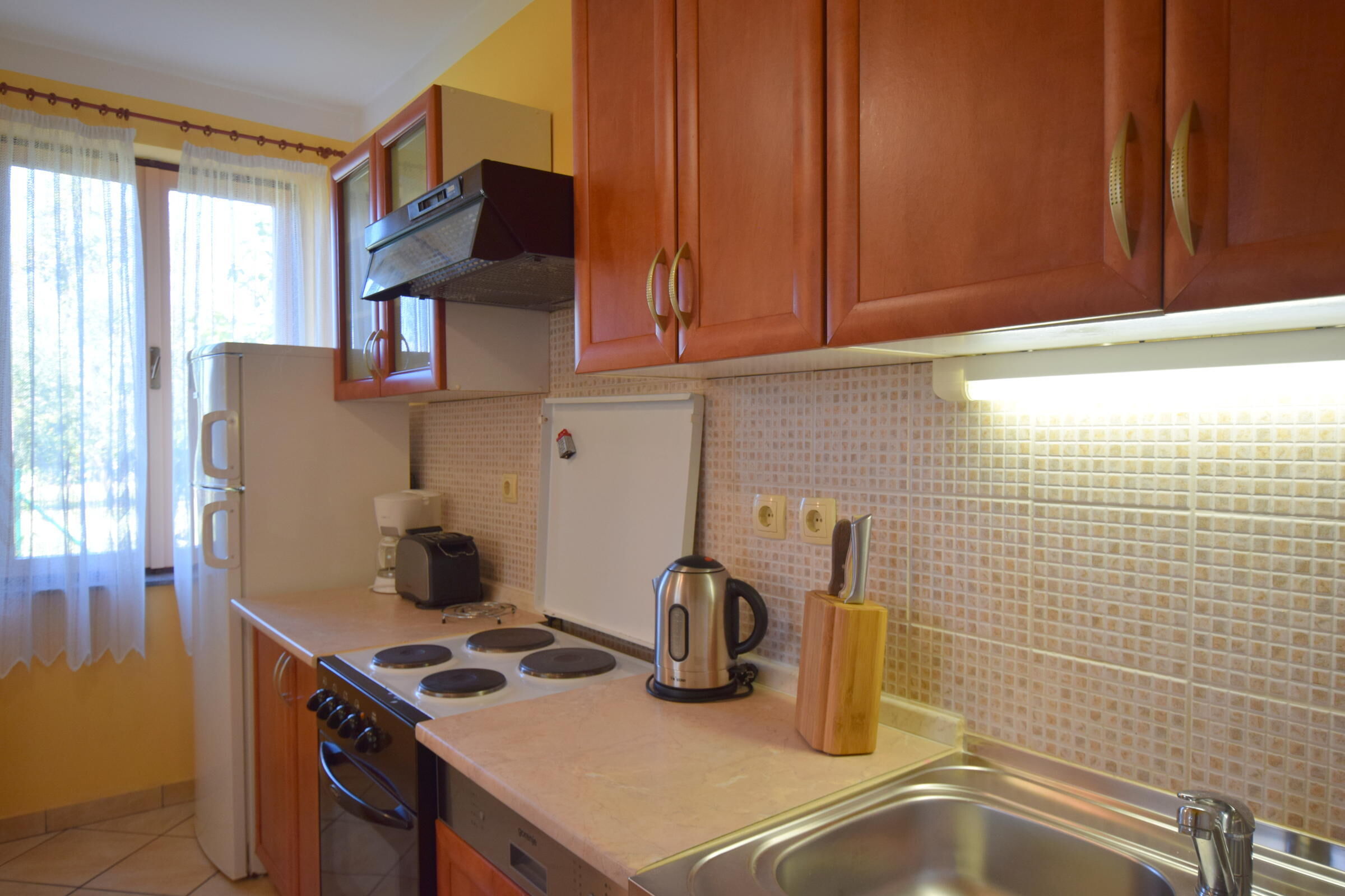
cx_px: 672
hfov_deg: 77.3
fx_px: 841
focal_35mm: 22
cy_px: 448
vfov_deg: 56.1
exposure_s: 1/80
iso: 400
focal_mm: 15
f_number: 4.5
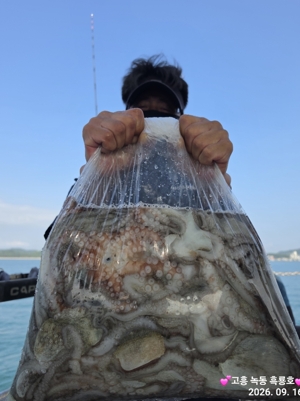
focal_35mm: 25
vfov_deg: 69.4
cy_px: 198
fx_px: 289
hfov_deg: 54.8
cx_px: 161
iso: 64
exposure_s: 1/3697
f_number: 1.4
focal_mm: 6.5
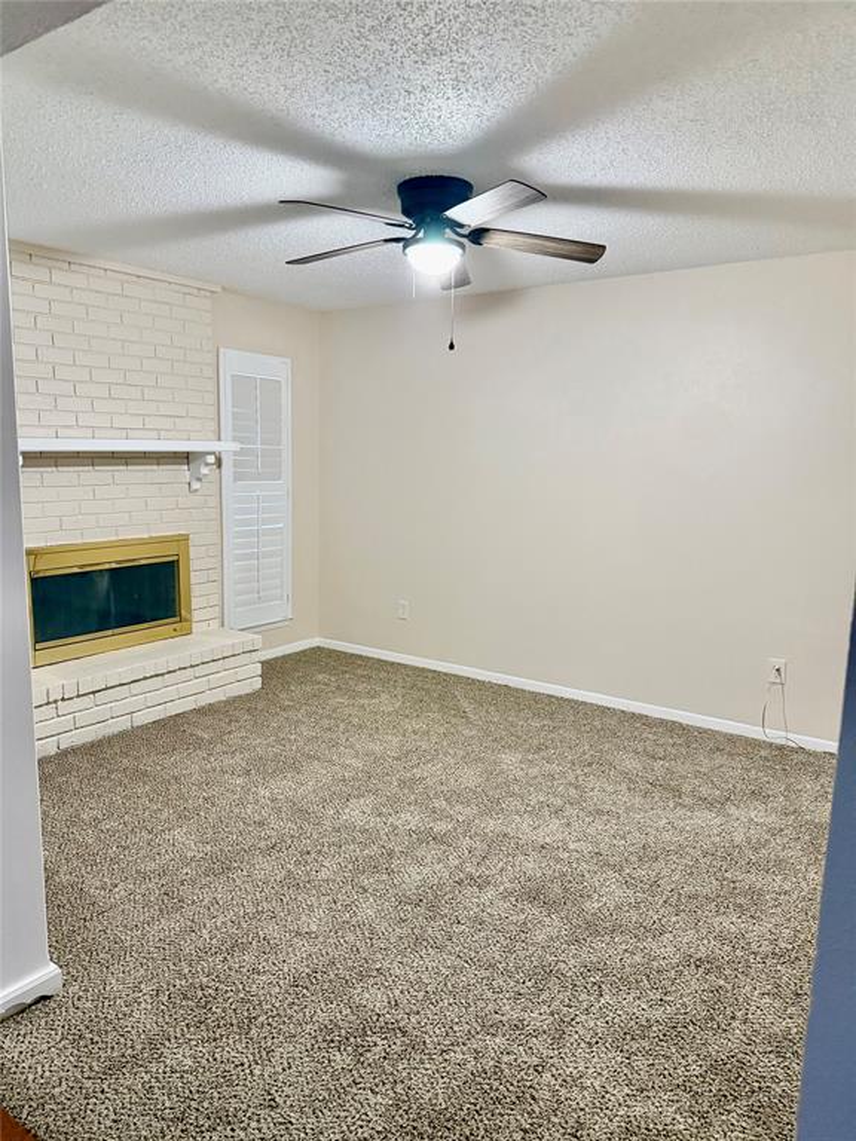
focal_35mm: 24
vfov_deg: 71.6
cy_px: 570
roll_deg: -1.7
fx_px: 791
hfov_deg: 56.8
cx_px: 428
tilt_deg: -8.2
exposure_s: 1/60
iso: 800
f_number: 1.78
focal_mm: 6.76
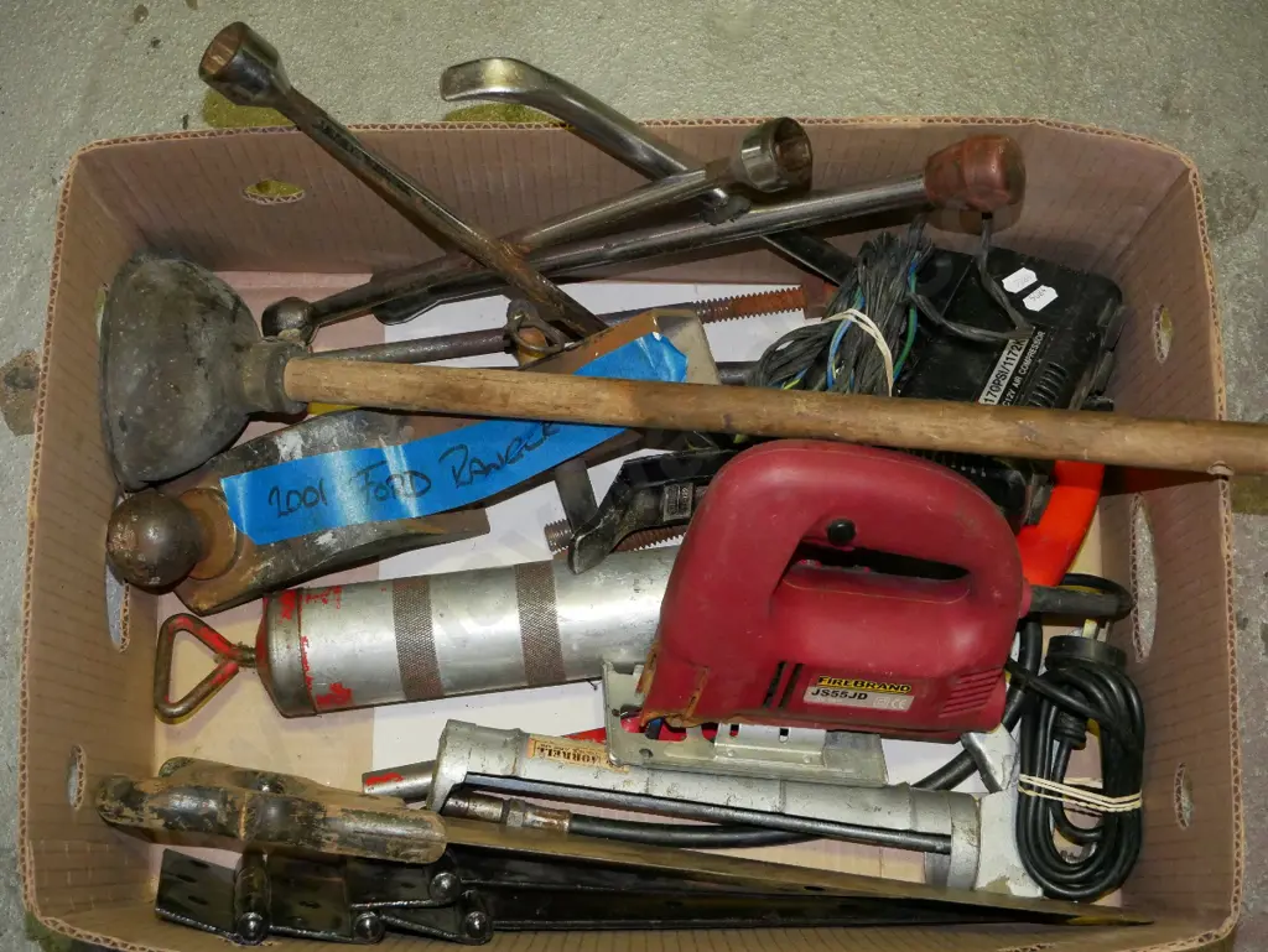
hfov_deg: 35.5
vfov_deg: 27.1
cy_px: 476
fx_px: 1979
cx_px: 634
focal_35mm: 54
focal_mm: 27
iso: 3200
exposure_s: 1/125
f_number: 5.6
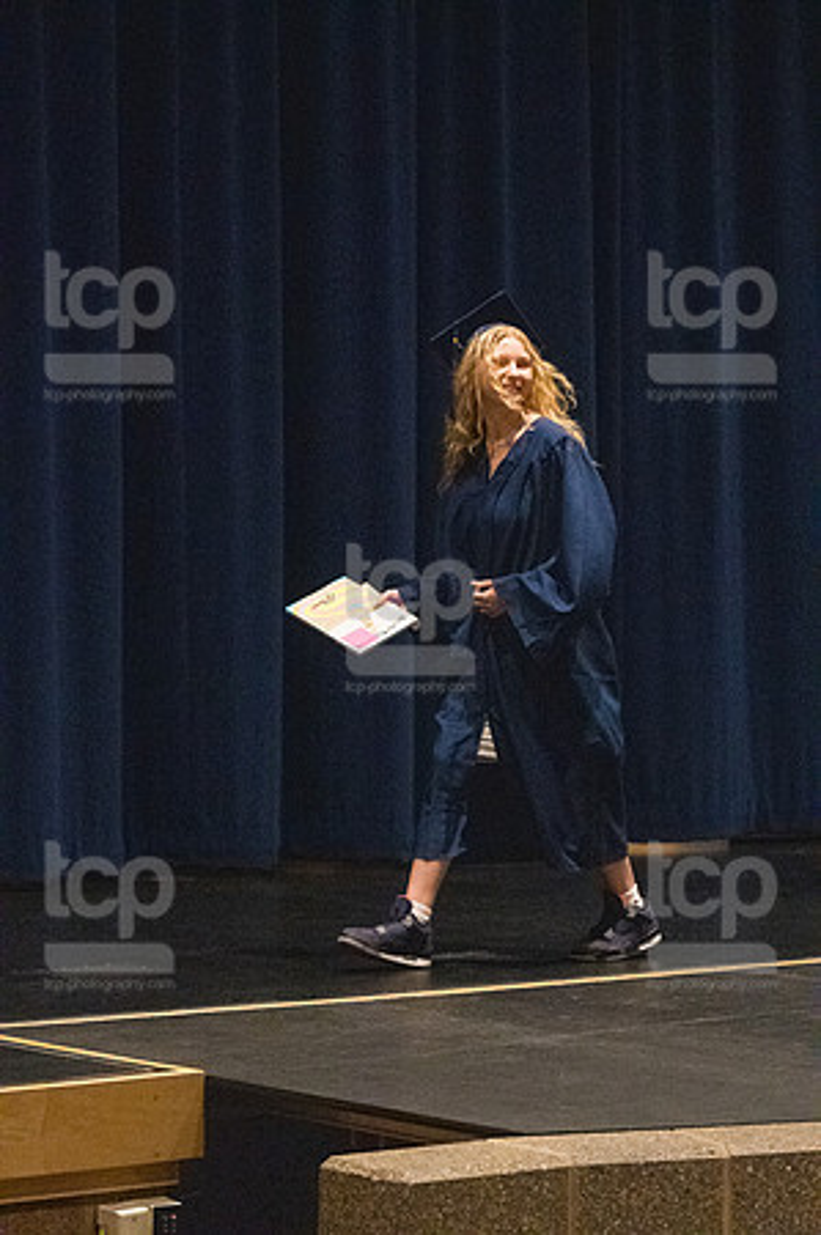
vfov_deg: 14.9
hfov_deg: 9.9
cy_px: 618
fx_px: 4731
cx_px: 410
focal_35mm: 138
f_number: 3.2
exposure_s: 1/400
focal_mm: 92
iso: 10000
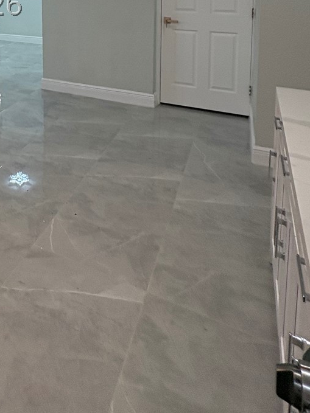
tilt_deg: -4.7
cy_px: 5
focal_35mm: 33
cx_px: -14
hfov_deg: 37.4
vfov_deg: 46.7
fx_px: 394
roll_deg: +1.7
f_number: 2.2
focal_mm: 2.22
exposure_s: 1/120
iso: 125
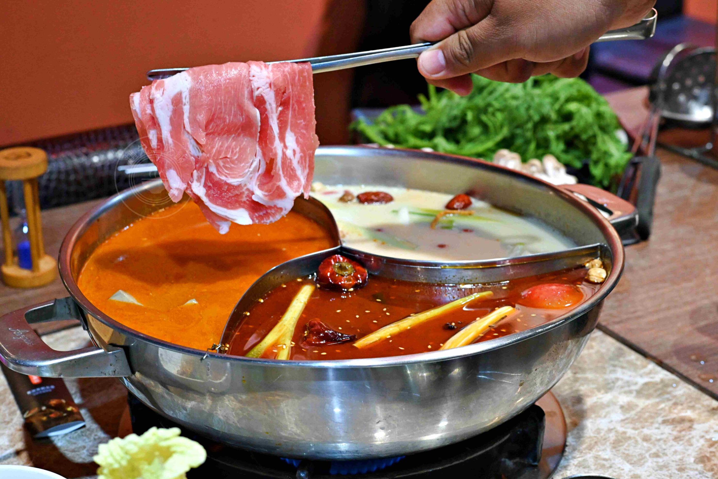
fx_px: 1496
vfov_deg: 18.2
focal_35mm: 75
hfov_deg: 27.0
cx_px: 359
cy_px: 240
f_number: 5.6
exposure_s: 1/100
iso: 2500
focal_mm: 50
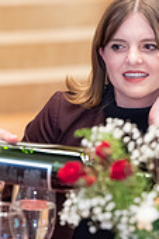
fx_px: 1719
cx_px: 33
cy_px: 4
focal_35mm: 259
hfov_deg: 5.3
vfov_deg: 7.9
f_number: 2.8
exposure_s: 1/100
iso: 8000
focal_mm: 98
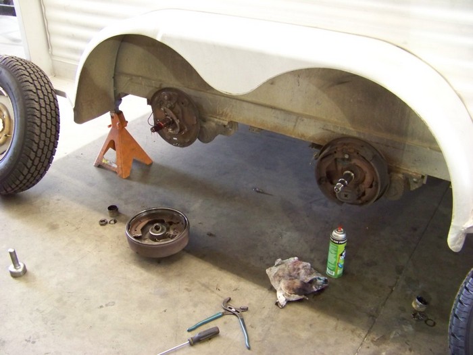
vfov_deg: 39.7
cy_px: 178
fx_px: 492
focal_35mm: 36
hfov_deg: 51.4
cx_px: 236
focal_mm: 5.85
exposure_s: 1/10
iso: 400
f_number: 2.8
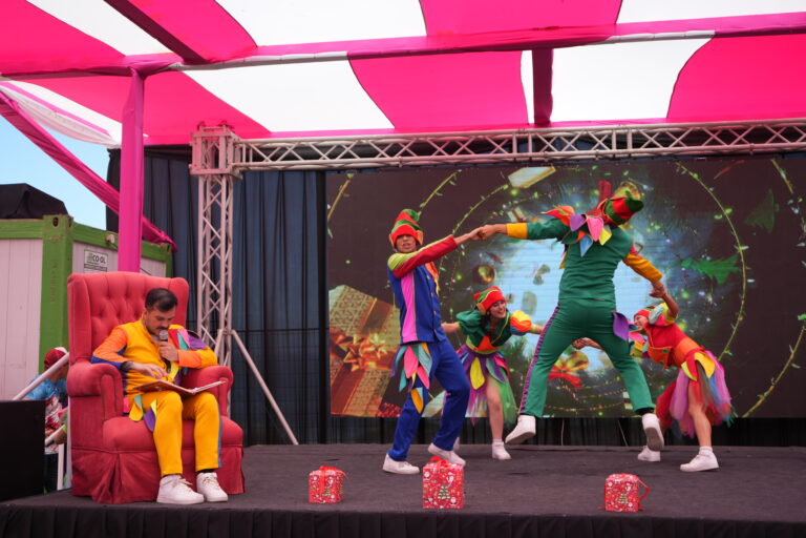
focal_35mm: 45
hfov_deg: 43.6
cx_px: 403
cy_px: 269
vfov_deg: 29.9
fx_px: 1007
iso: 100
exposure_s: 1/250
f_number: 5.6
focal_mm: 45
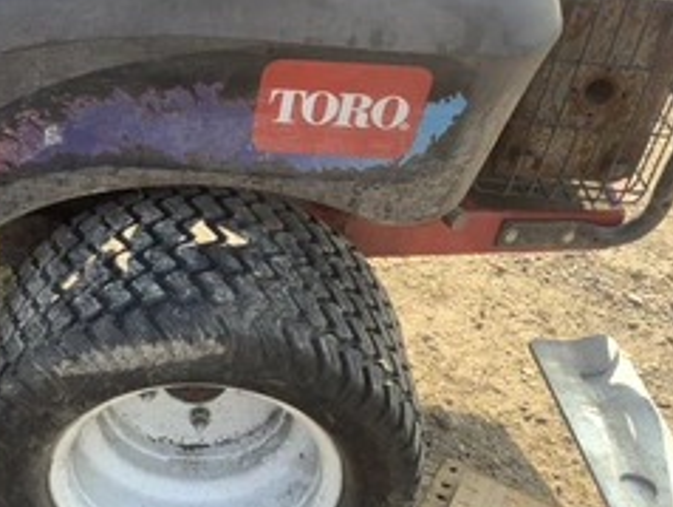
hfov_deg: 35.9
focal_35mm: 52
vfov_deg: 27.8
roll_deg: -4.7
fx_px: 1012
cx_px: 164
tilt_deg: -43.3
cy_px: 351
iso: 25
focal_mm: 3.3
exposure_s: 1/120
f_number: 2.4
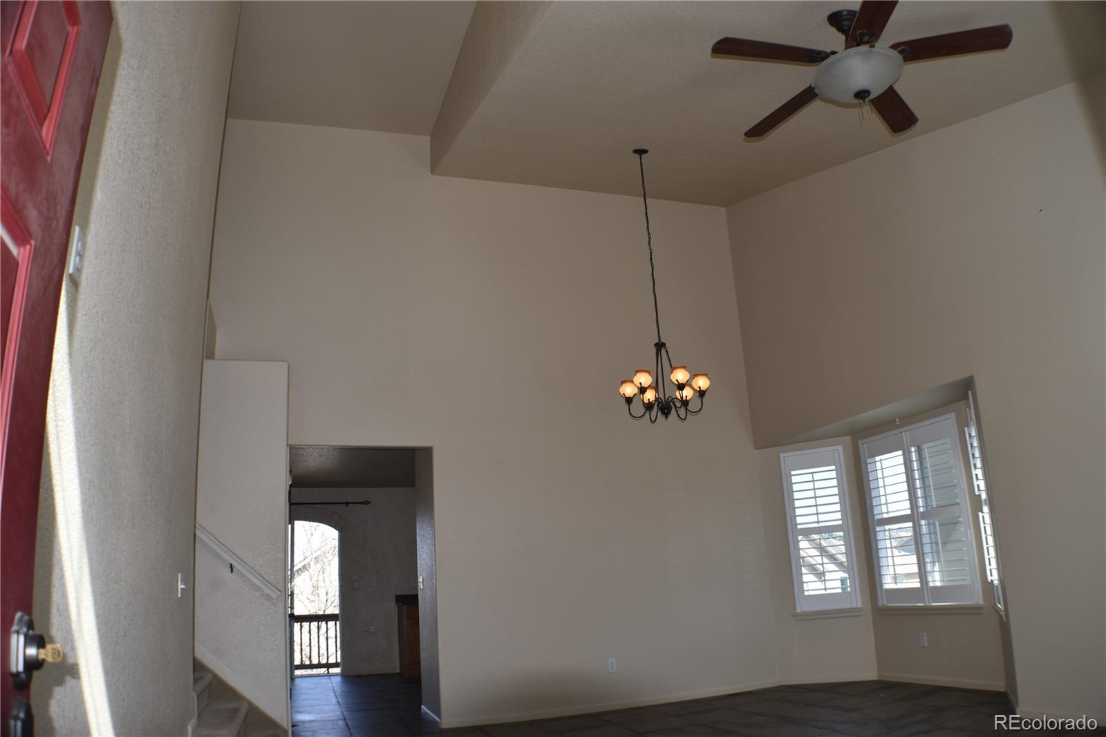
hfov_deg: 57.2
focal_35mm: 33
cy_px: 368
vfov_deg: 40.0
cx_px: 553
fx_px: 1014
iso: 140
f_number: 5.6
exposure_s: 1/125
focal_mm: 22
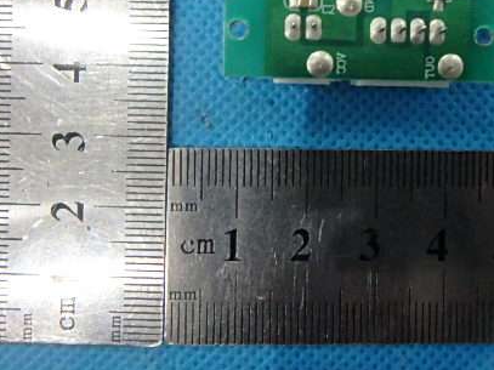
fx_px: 471
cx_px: 302
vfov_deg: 41.9
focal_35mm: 33
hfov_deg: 54.9
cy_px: 102
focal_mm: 3.7
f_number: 3.5
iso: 800
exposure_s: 1/15
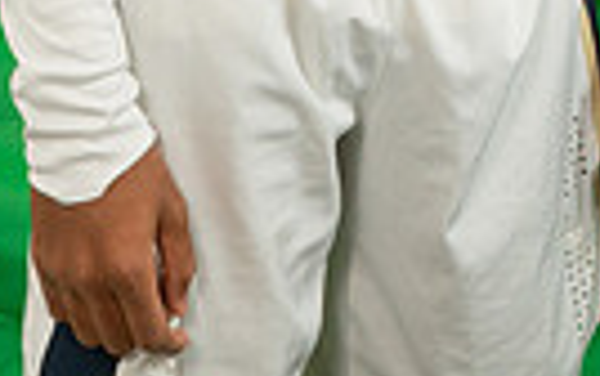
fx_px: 2979
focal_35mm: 182
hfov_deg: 11.5
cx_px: 252
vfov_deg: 6.5
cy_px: -772
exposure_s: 1/60
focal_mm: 28
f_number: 20
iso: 800
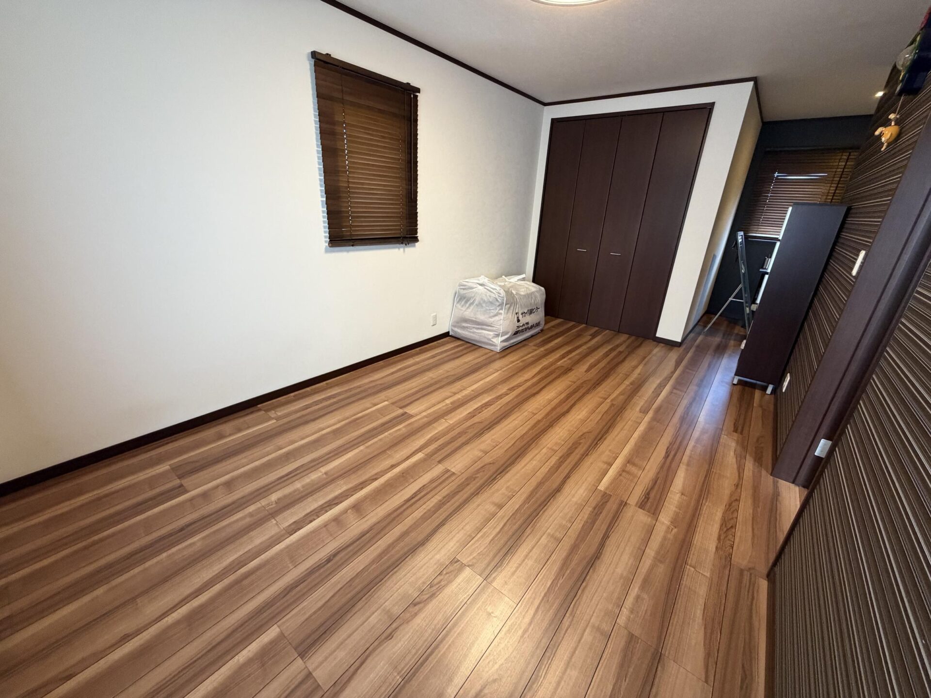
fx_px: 377
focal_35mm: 14
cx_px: 466
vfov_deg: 85.7
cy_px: 349
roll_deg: -2.7
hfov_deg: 102.1
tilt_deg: -22.1
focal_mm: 2.22
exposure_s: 1/60
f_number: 2.2
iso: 250
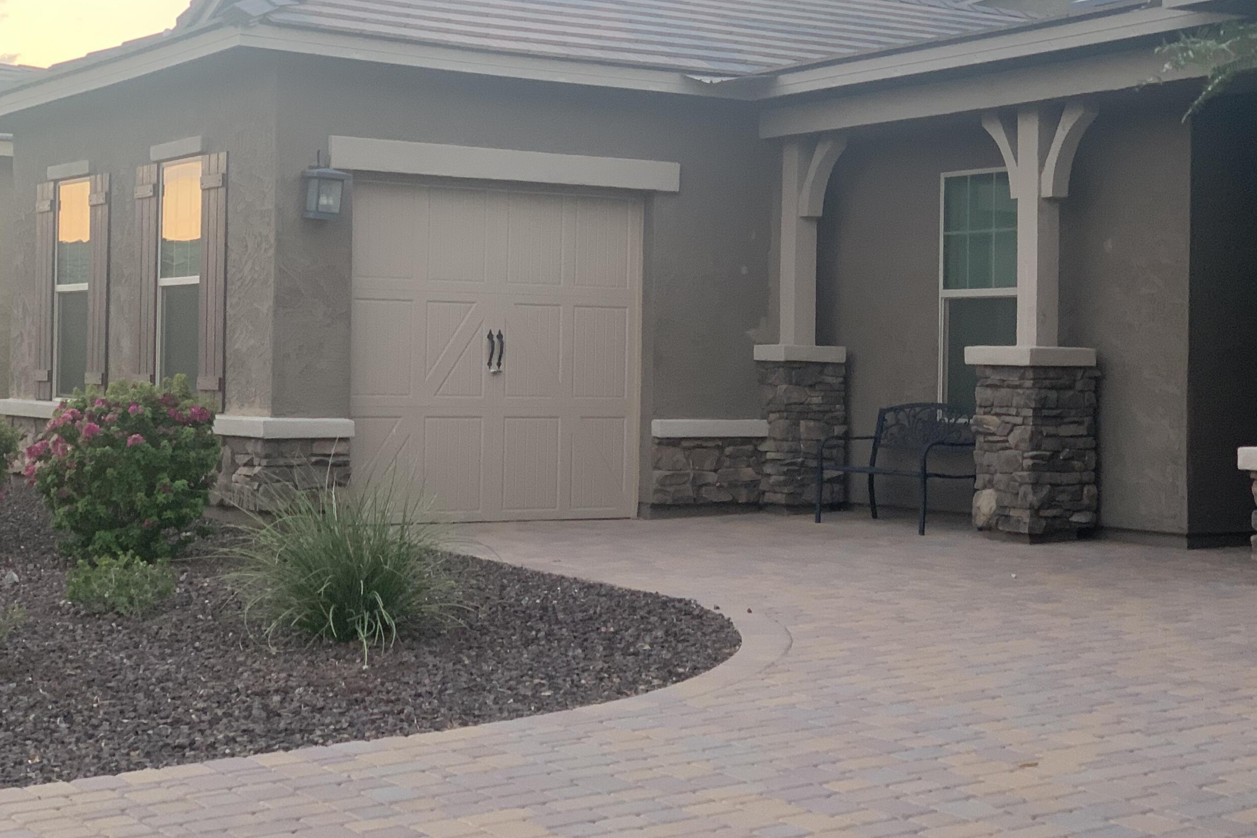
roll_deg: -1.0
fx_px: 2269
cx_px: 736
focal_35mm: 65
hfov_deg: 30.9
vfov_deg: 20.9
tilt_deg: +1.9
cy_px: 346
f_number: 2.4
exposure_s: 1/122
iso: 80
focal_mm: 6
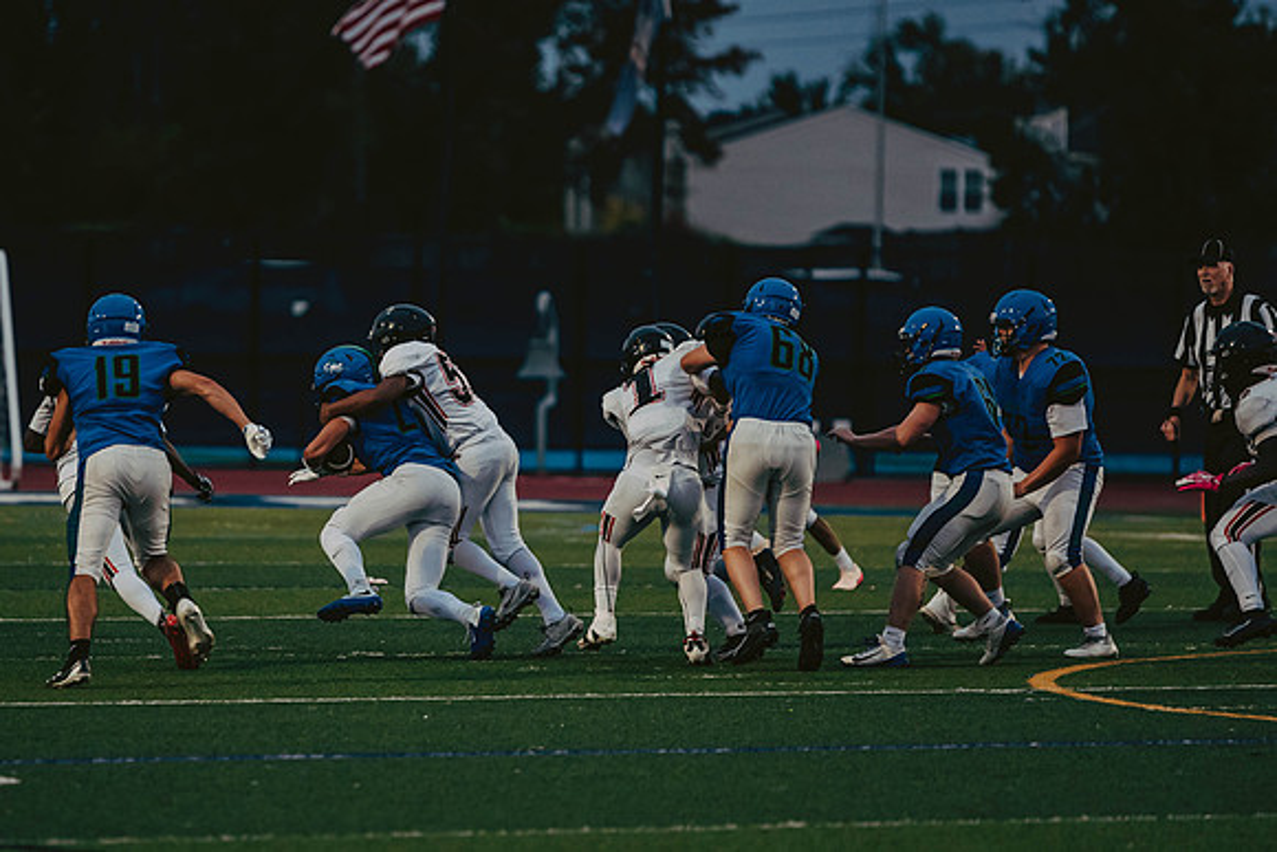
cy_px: 412
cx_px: 440
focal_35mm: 289
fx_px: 10263
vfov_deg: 4.8
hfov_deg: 7.1
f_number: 2.8
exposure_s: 1/1250
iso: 2000
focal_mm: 200
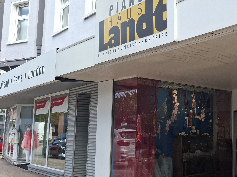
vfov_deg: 33.6
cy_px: 95
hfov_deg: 40.3
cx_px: 217
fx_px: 294
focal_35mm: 43
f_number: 1.8
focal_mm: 5.54
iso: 50
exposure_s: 1/390
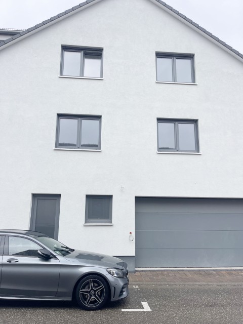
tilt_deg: +12.3
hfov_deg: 54.9
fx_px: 234
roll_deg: -0.4
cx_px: 122
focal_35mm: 25
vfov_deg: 69.4
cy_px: 162
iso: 32
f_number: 1.6
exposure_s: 1/735
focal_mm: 5.1
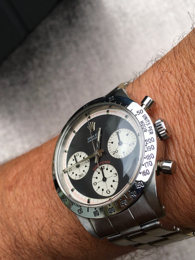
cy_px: 156
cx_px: 110
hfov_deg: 40.7
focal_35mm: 35
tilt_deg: -73.5
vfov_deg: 52.2
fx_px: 263
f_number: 2.2
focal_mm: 4.15
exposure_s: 1/561
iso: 25
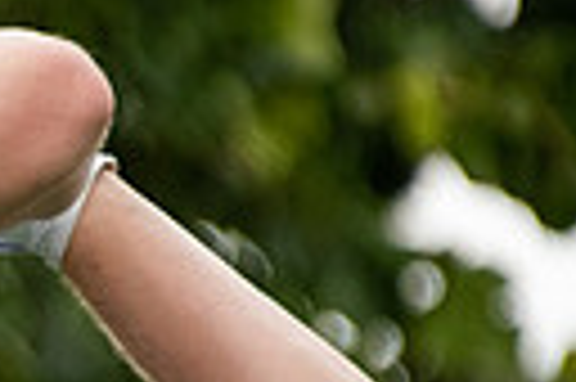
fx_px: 54219
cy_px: 465
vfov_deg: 0.4
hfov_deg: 0.6
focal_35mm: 3393
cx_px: -675
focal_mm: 500
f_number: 5.6
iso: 1600
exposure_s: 1/1250
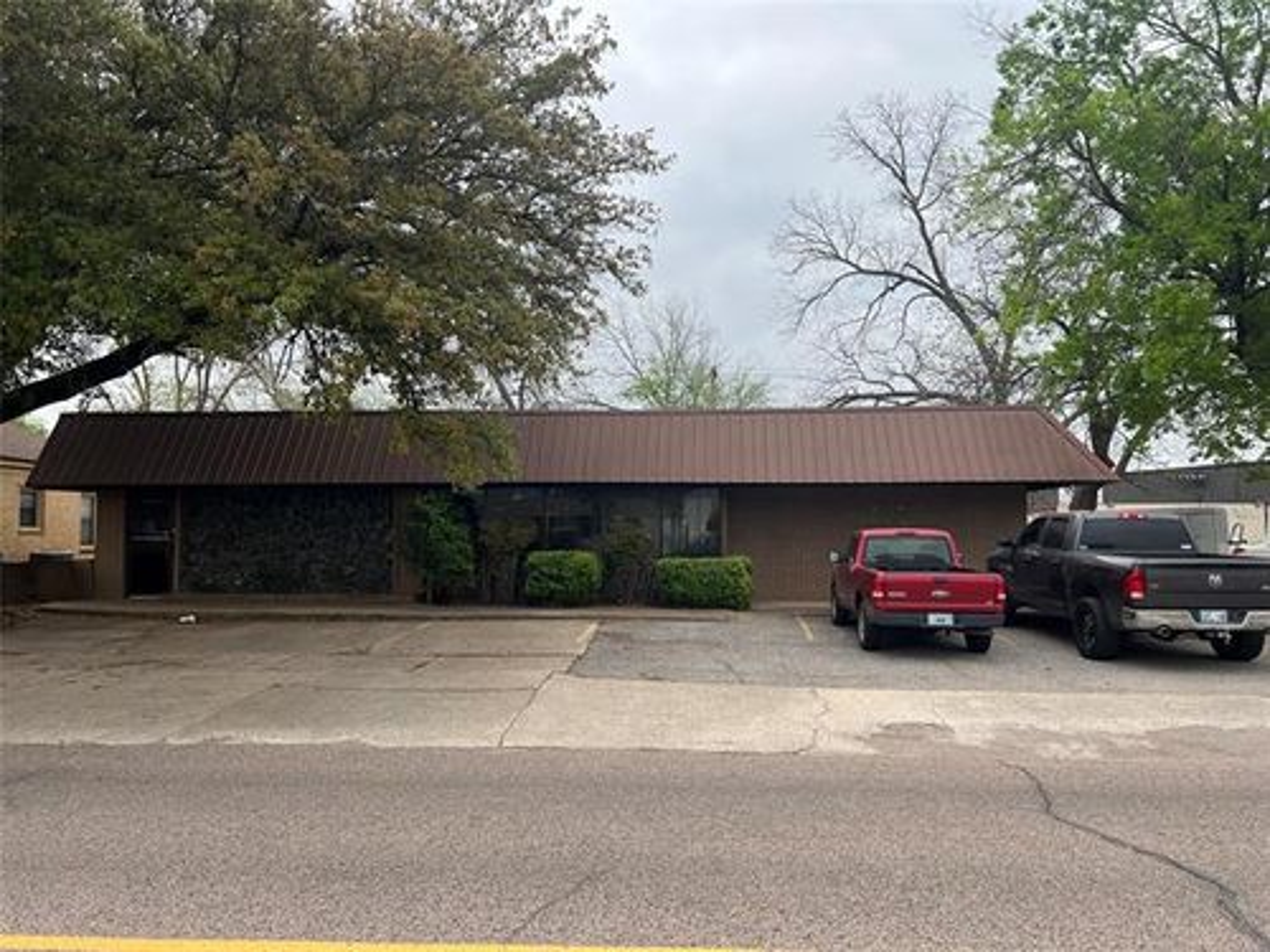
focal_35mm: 26
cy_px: 476
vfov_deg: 53.1
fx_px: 954
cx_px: 635
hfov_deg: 67.3
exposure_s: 1/461
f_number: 1.5
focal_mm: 5.7
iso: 50
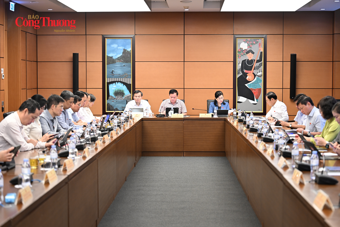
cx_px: 170
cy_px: 114
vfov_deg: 19.5
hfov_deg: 28.8
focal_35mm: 70
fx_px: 661
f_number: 2.8
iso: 1000
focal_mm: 70
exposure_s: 1/125
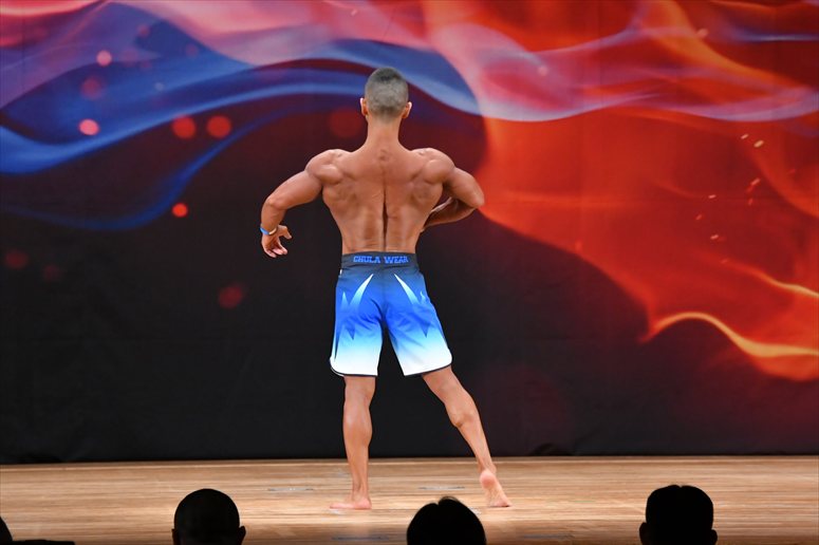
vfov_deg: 5.7
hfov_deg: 8.6
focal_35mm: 240
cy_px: 272
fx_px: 5457
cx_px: 410
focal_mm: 160
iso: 3200
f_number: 5.6
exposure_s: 1/400
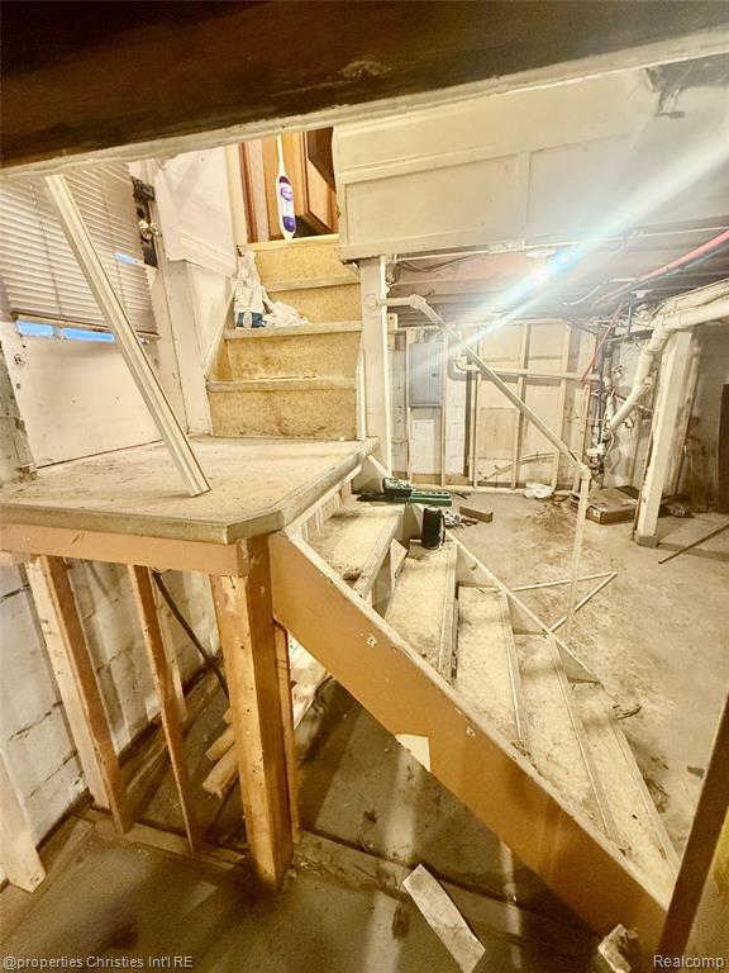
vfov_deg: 102.1
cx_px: 364
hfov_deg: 85.7
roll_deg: +1.7
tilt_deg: -15.1
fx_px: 393
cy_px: 486
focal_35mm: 14
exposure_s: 1/60
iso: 500
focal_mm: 2.22
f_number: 2.2
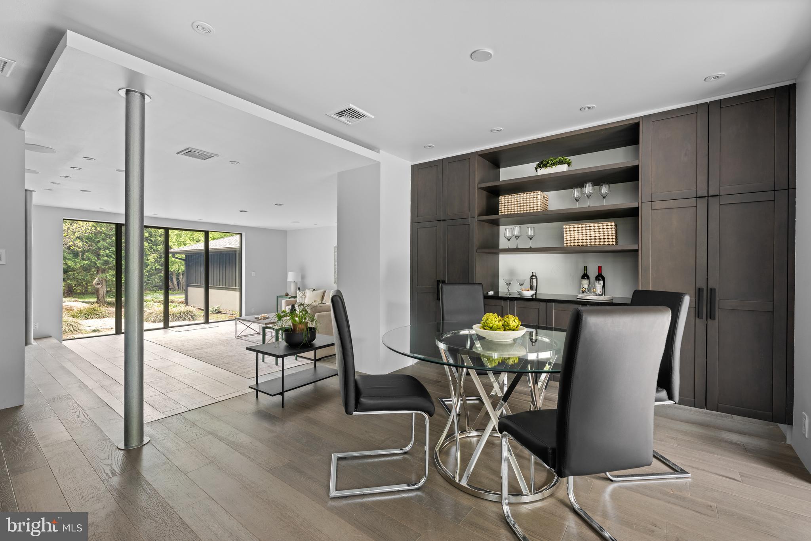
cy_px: 270
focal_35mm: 15
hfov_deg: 100.4
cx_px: 406
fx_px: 338
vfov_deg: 77.3
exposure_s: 1/4
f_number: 8
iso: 200
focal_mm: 15
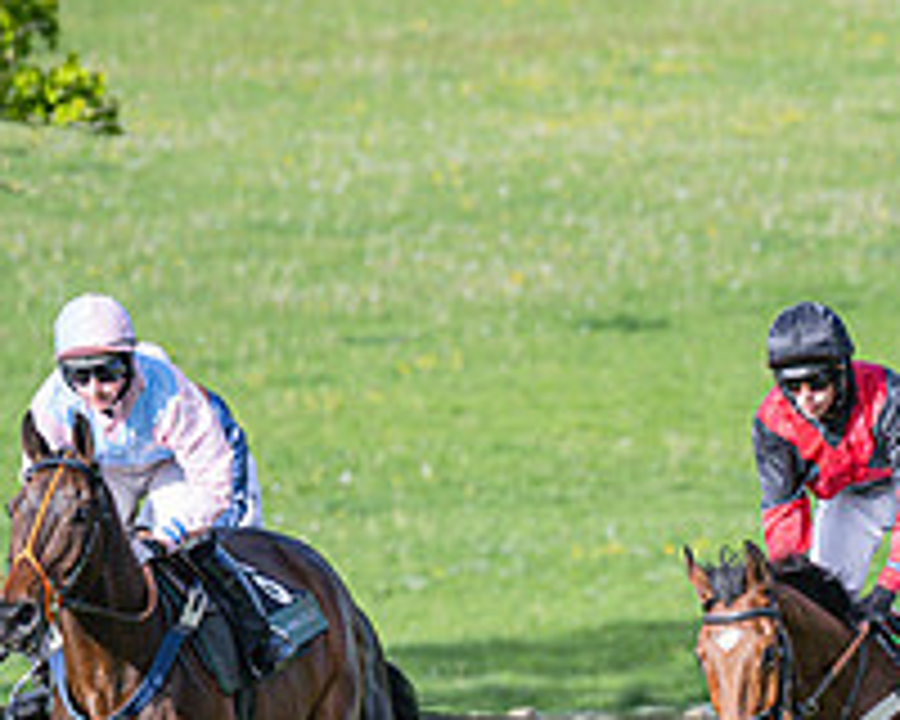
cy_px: 702
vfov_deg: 3.0
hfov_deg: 3.7
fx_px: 13904
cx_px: 794
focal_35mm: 522
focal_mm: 165
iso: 400
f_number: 4
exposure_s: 1/3200
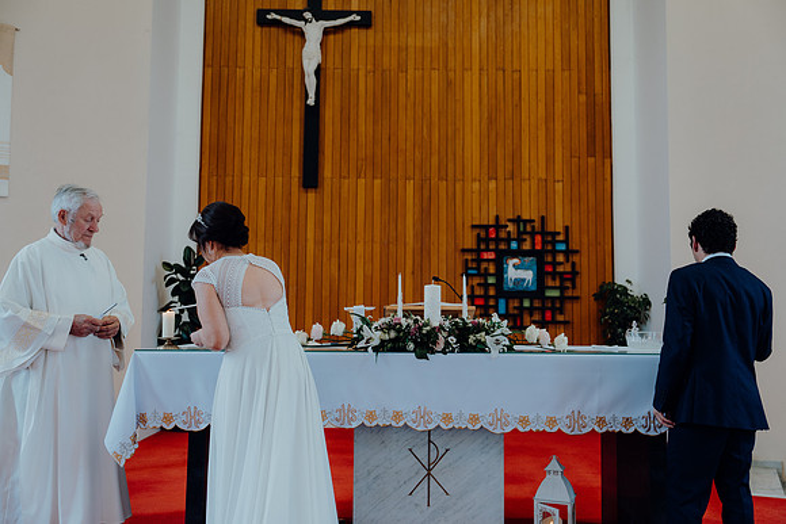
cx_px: 393
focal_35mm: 34
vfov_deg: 38.9
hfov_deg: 55.8
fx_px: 742
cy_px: 262
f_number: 2.8
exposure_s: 1/200
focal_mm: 34
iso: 500
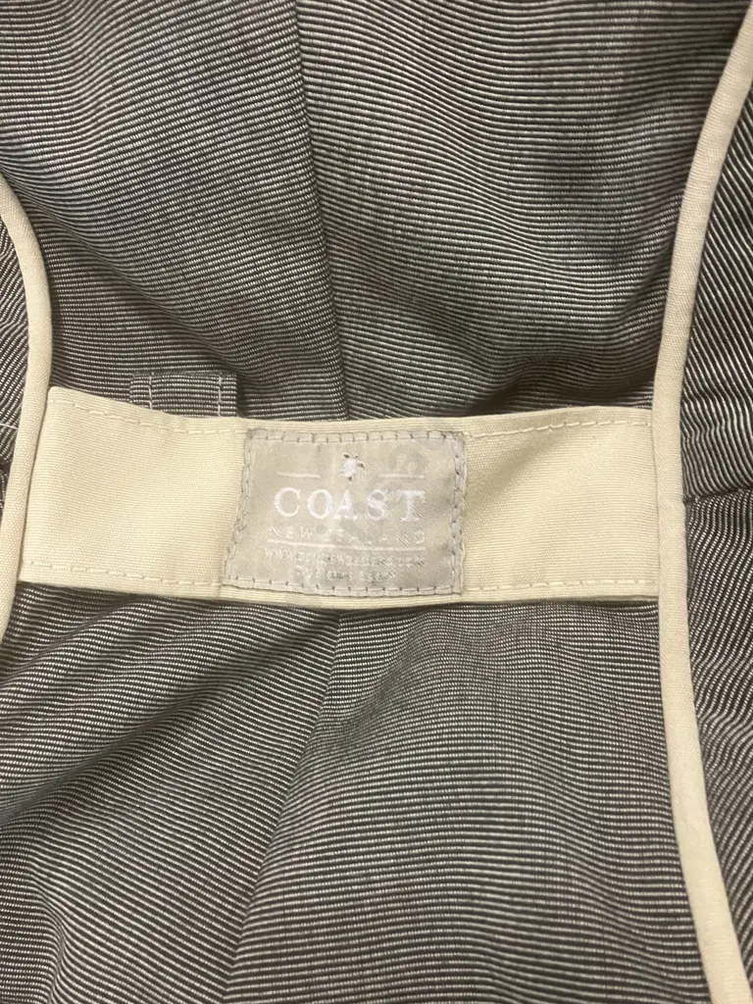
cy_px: 502
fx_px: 812
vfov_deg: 63.4
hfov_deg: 49.7
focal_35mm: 28
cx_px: 376
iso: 320
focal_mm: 3.99
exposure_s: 1/25
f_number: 1.8
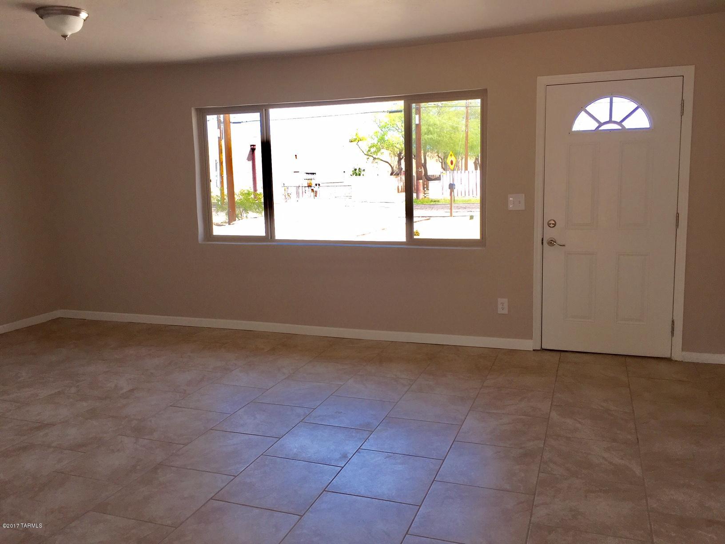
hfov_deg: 61.7
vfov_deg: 48.2
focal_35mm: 29
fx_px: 607
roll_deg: +0.3
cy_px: 272
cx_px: 362
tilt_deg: -7.0
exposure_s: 1/210
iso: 32
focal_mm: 4.15
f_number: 2.2
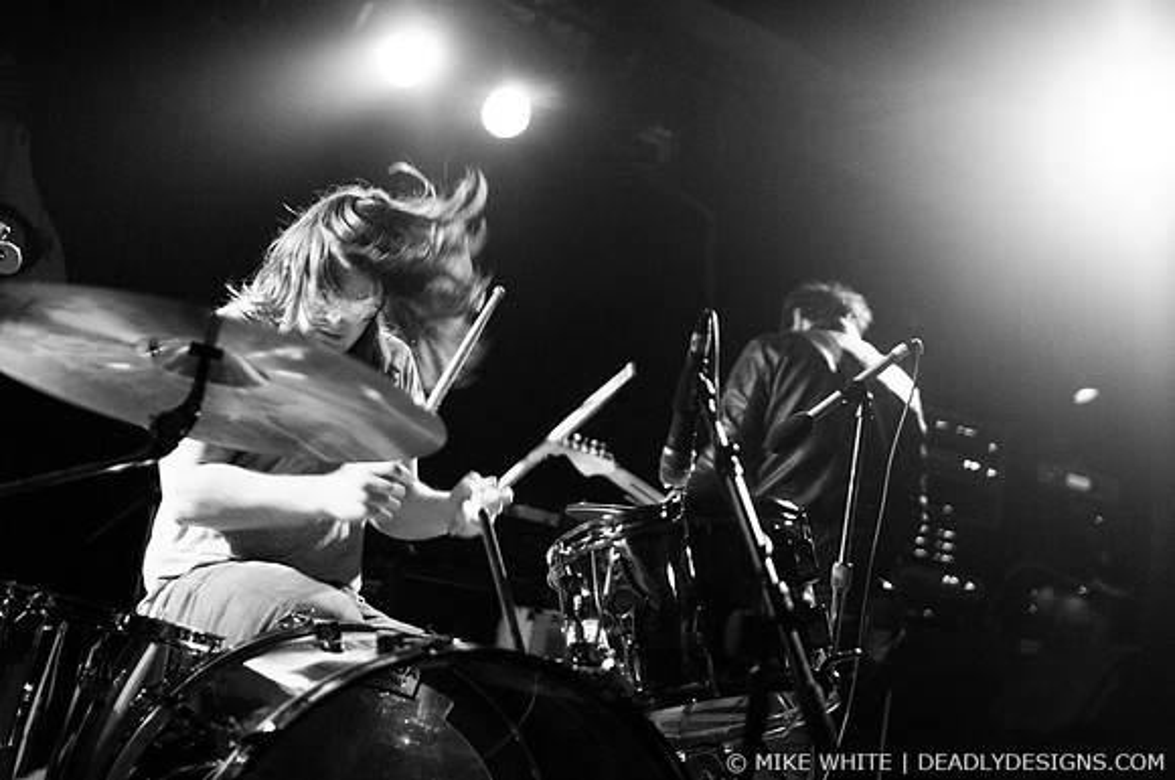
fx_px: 1467
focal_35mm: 45
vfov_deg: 29.8
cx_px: 588
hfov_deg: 43.7
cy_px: 390
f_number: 1.8
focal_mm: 30
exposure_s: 1/100
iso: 1250
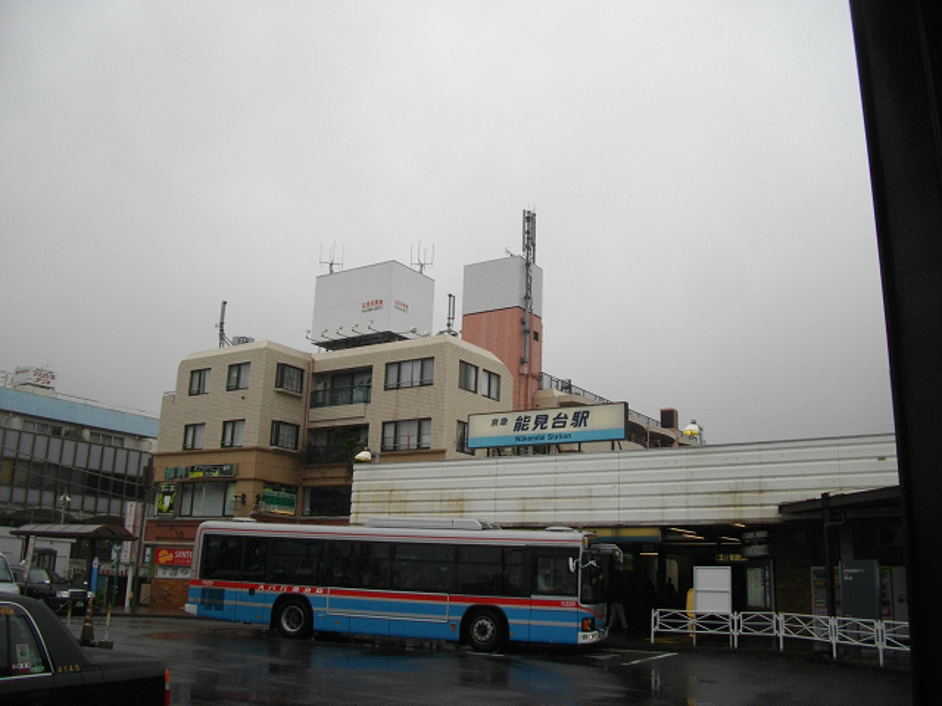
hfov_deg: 58.4
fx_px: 844
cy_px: 353
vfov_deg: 45.4
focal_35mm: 31
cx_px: 471
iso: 100
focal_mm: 5.7
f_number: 8.8
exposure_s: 1/125
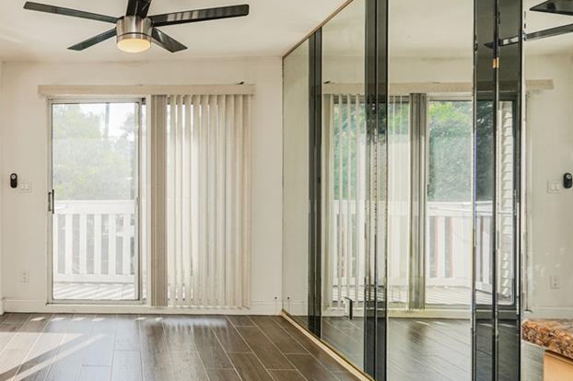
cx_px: 103
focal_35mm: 28
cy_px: 193
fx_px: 445
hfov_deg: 59.6
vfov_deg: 46.4
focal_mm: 17
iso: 100
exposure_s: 1/80
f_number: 8
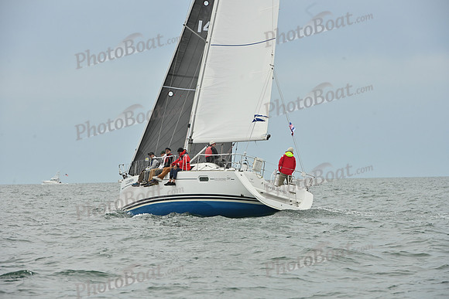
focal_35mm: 200
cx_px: 224
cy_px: 150
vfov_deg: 6.9
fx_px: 2495
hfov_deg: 10.3
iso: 320
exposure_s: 1/1000
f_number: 10
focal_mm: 200
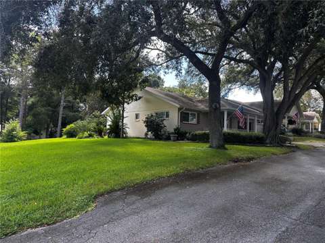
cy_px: 122
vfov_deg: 56.8
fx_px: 225
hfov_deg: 71.6
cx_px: 162
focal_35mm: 24
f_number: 1.78
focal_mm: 6.86
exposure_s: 1/398
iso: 80
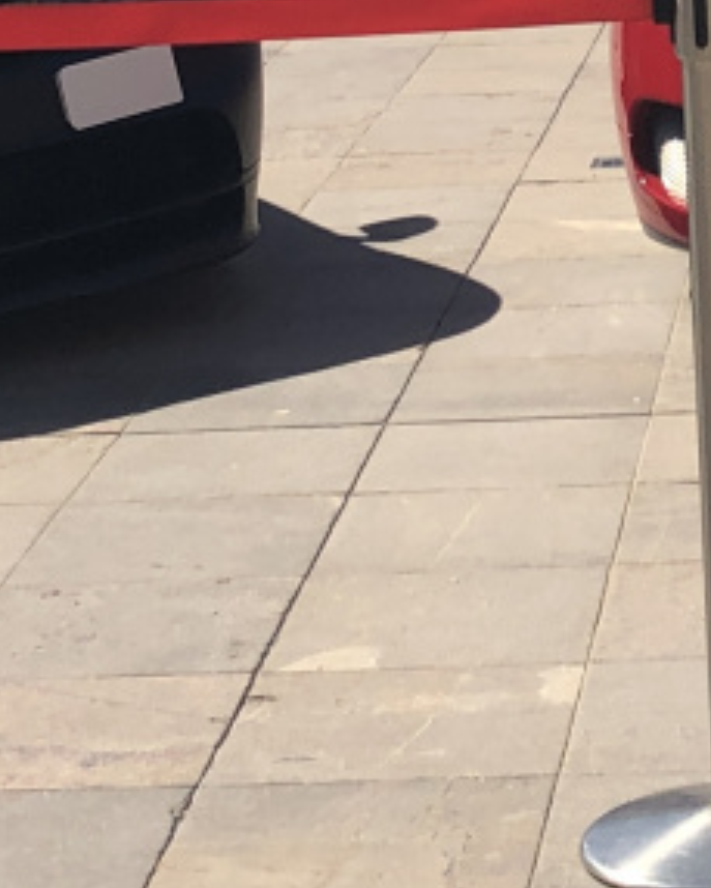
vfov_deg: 12.2
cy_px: -298
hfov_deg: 10.0
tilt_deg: -2.4
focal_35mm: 153
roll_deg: +1.9
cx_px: 782
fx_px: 4022
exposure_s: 1/2183
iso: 20
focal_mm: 3.99
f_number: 1.8
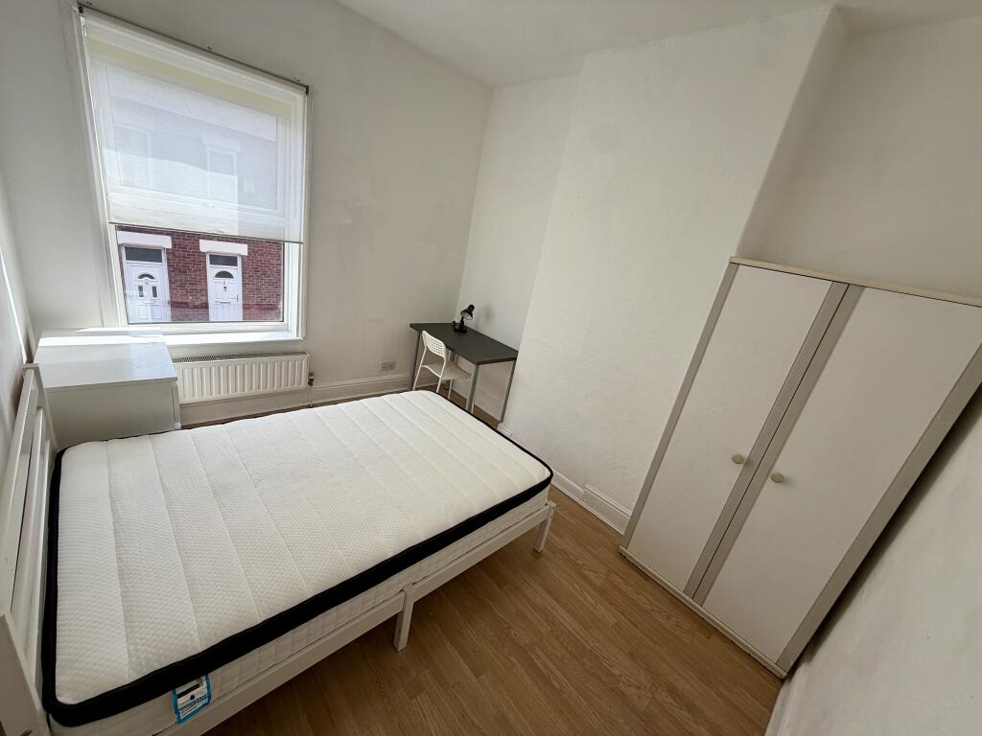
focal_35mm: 14
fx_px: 397
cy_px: 368
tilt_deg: -20.3
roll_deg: -11.0
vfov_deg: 85.7
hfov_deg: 102.1
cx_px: 491
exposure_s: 1/258
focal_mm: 2.22
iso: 40
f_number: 2.2
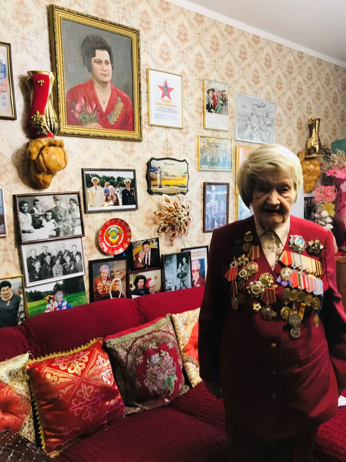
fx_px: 373
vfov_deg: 63.4
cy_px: 231
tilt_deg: -3.0
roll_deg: +2.6
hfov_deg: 49.7
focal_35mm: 28
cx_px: 173
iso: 40
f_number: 1.8
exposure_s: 1/20
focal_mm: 3.99
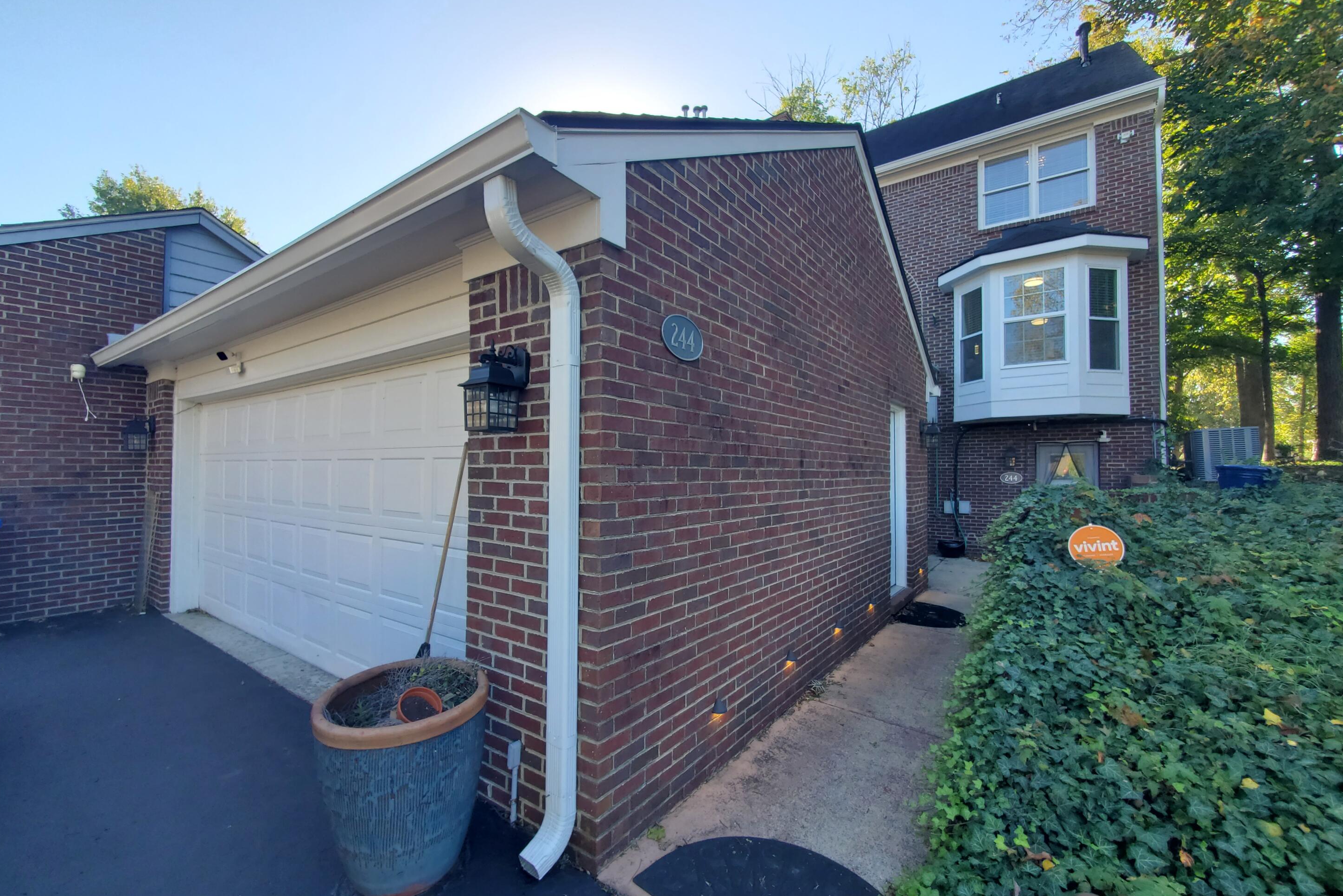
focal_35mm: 14
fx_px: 522
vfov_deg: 81.2
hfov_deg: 104.2
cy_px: 451
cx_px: 659
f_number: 2.2
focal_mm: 1.8
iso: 50
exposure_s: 1/193
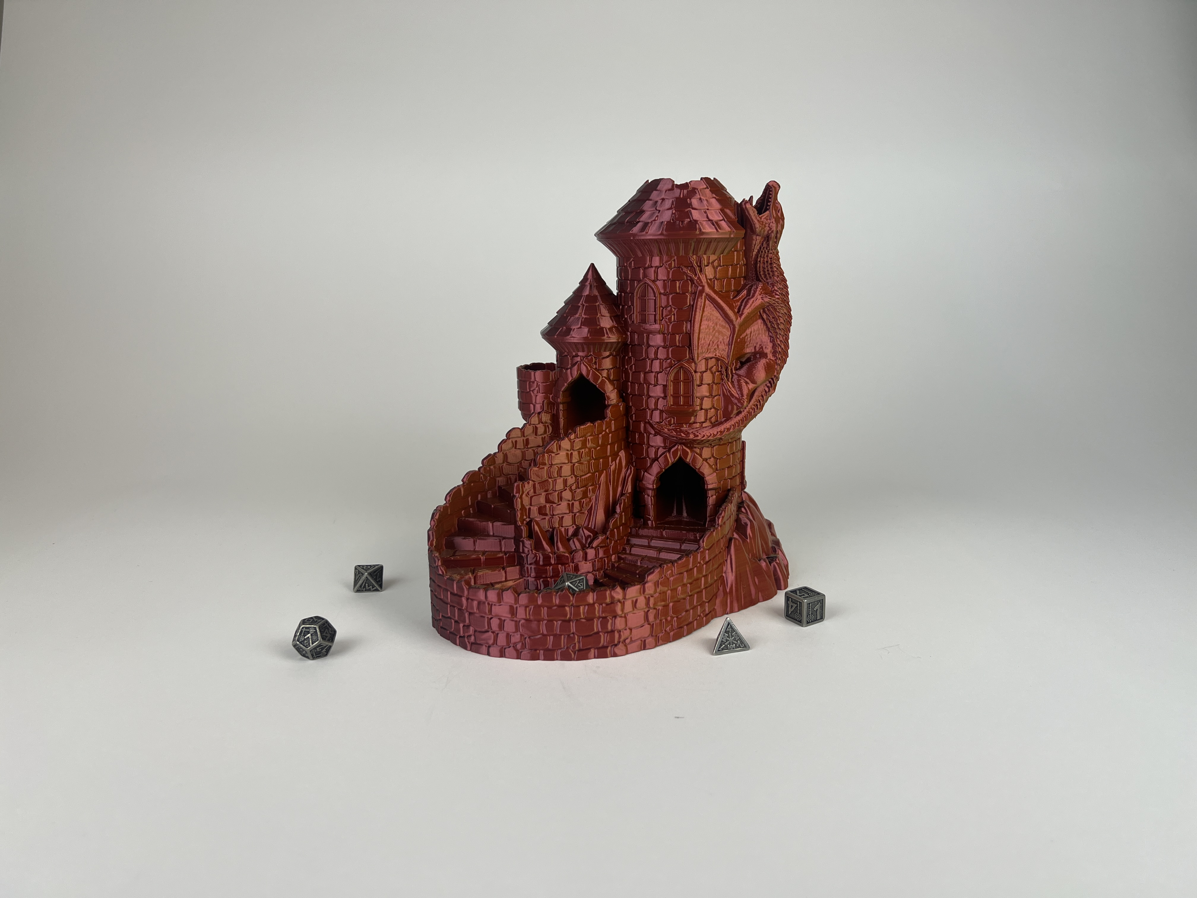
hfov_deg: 67.3
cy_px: 449
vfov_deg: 53.1
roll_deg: +0.0
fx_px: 899
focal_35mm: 26
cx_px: 598
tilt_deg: -12.7
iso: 32
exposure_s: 1/100
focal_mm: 5.7
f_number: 1.5
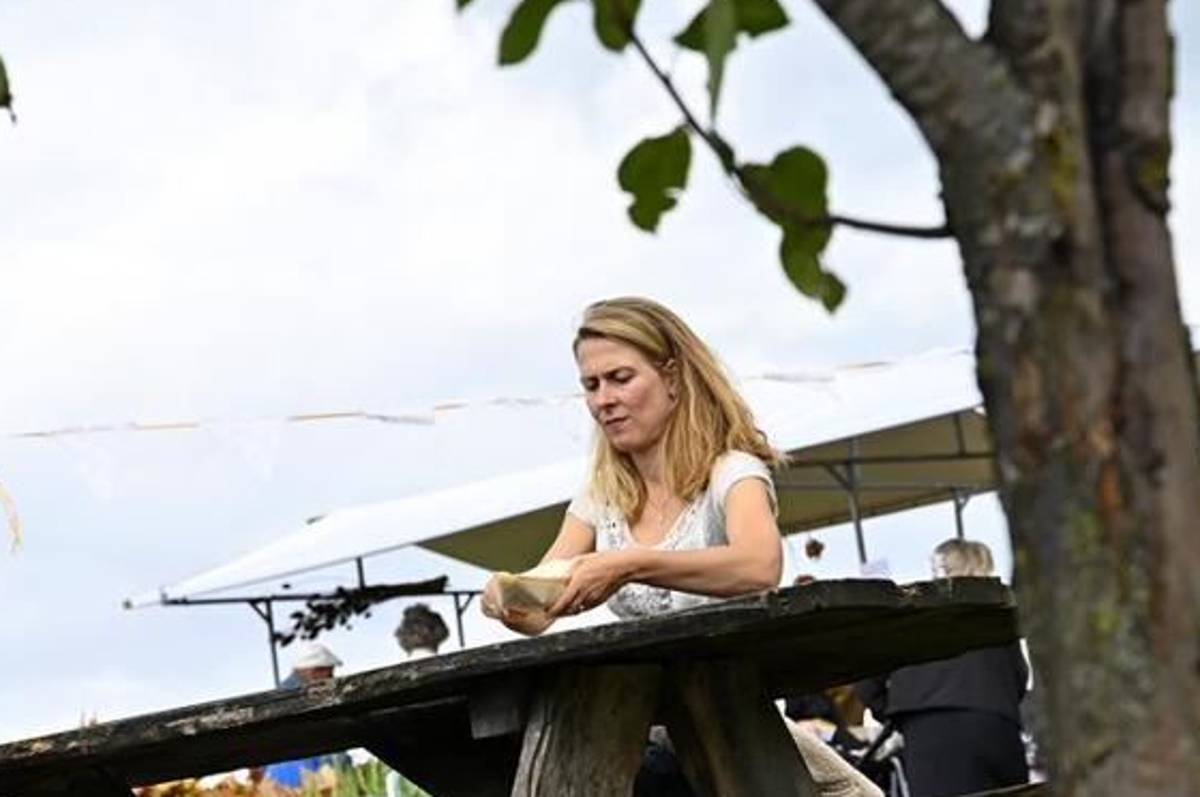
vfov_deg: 11.0
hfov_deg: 16.5
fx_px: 4128
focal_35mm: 124
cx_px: 572
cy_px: 588
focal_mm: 70
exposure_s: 1/640
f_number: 6.3
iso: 400
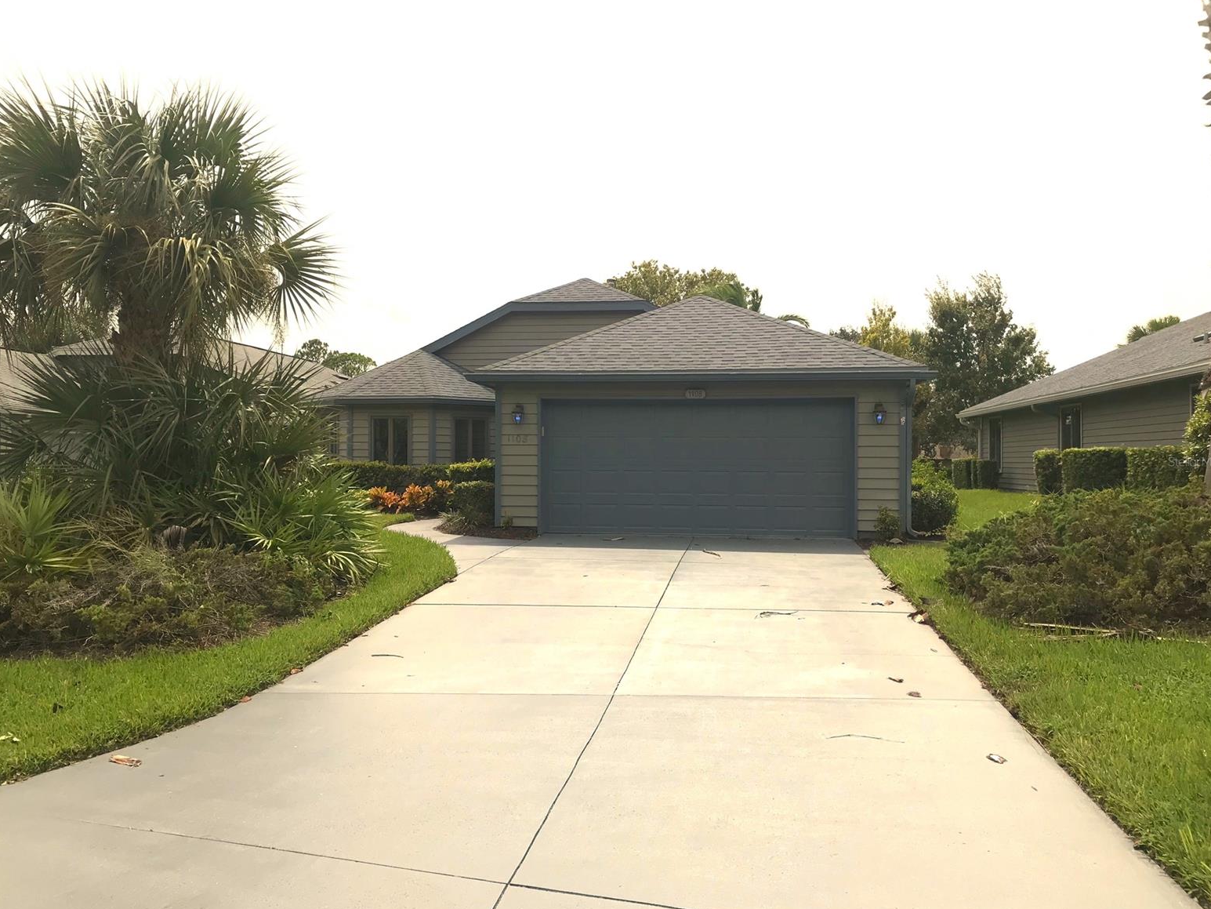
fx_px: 1015
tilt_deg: +0.0
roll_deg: -1.1
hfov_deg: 61.7
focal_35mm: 29
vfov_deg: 48.2
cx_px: 599
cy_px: 461
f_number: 1.8
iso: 20
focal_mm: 3.99
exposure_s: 1/1842
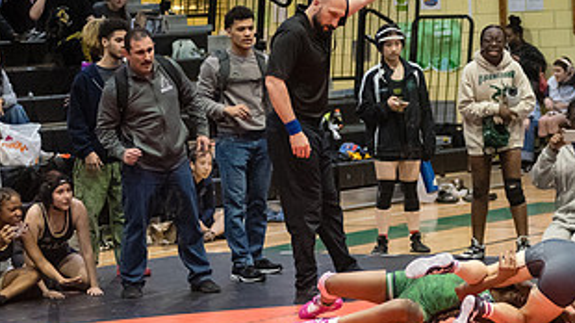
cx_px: 412
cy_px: 307
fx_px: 2392
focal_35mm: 157
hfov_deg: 13.7
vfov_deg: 7.7
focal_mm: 80
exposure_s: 1/800
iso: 8000
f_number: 2.8
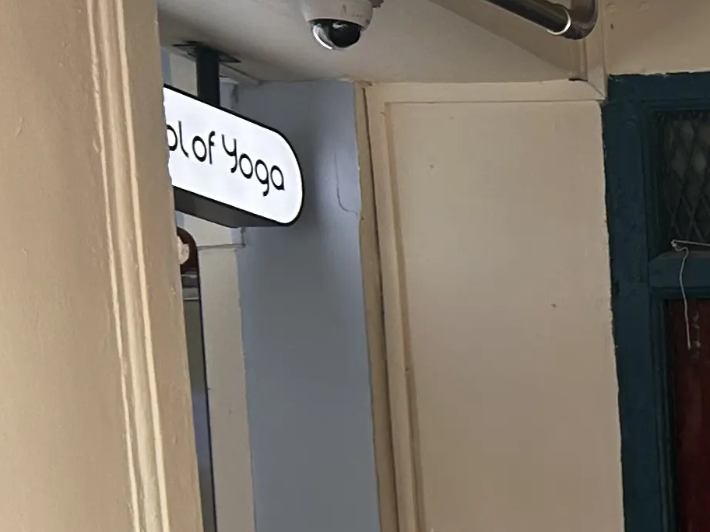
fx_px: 2359
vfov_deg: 12.1
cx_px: 1553
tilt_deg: -5.0
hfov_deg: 13.7
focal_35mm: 115
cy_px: 857
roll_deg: +1.1
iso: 40
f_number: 1.5
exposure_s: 1/121
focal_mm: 5.7
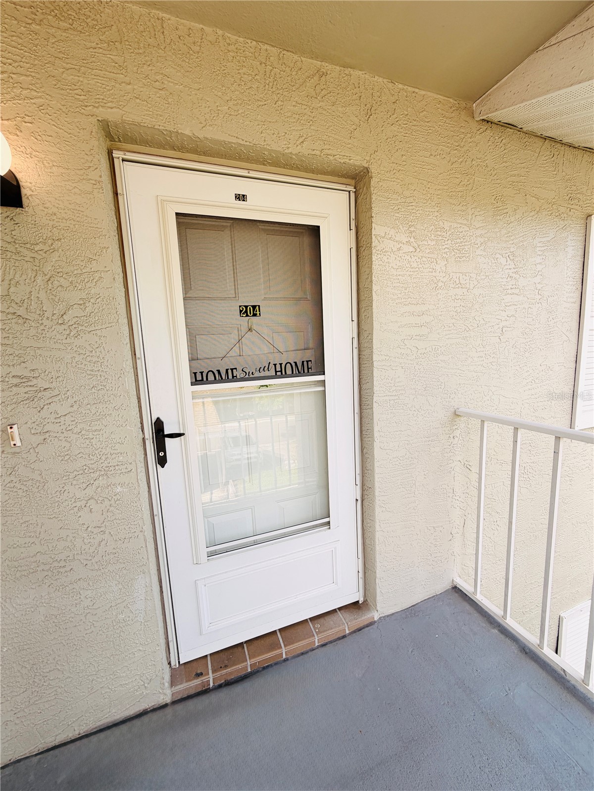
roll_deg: +2.2
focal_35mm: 14
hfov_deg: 85.7
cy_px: 396
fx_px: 320
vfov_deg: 102.1
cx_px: 297
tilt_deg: -7.6
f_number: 2.2
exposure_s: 1/120
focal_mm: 2.22
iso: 20
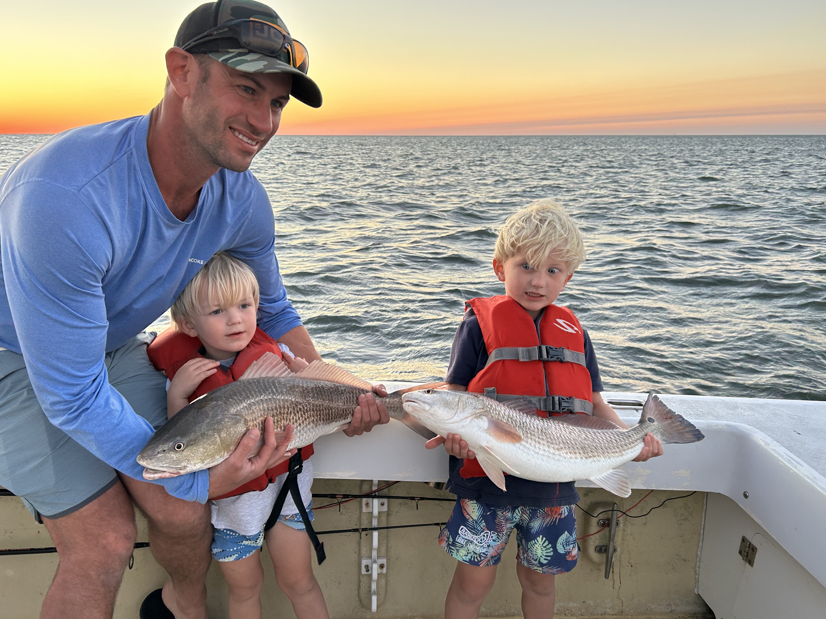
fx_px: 644
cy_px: 311
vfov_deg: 51.4
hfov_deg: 65.3
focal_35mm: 27
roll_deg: +0.4
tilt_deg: -14.7
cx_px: 419
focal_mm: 5.7
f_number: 1.5
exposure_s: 1/121
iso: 80
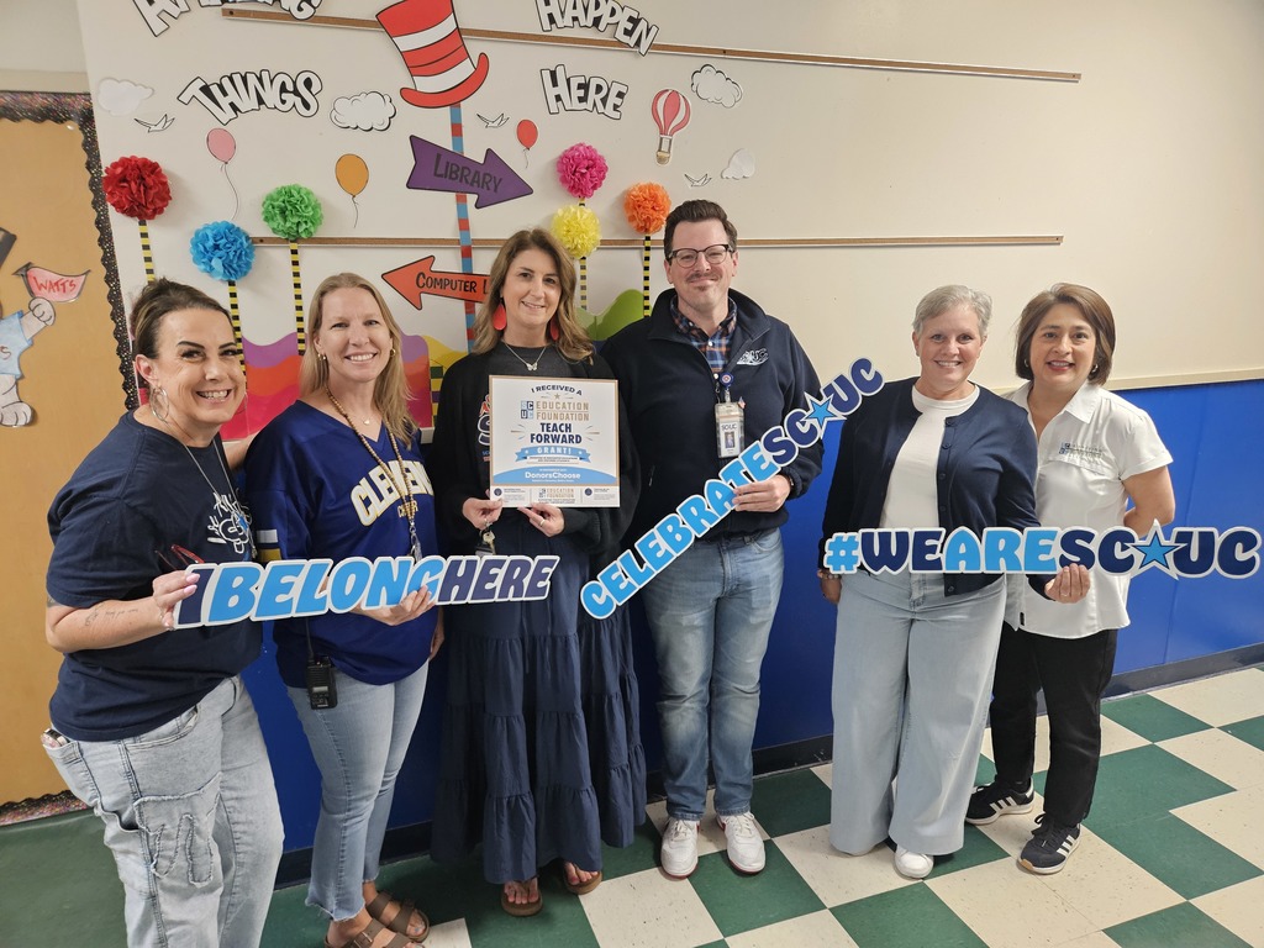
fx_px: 840
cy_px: 474
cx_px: 632
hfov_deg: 73.9
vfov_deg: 58.9
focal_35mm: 23
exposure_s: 1/120
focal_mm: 5.4
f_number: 1.8
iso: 1000
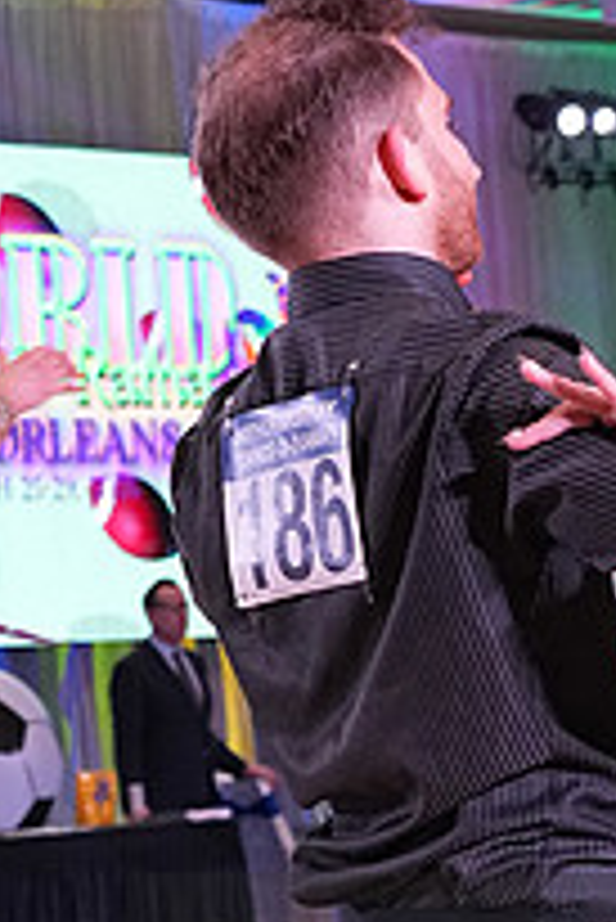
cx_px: 749
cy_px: 1025
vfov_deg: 10.4
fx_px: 4996
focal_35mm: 195
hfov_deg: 7.0
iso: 3200
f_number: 5.6
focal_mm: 46
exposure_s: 1/320
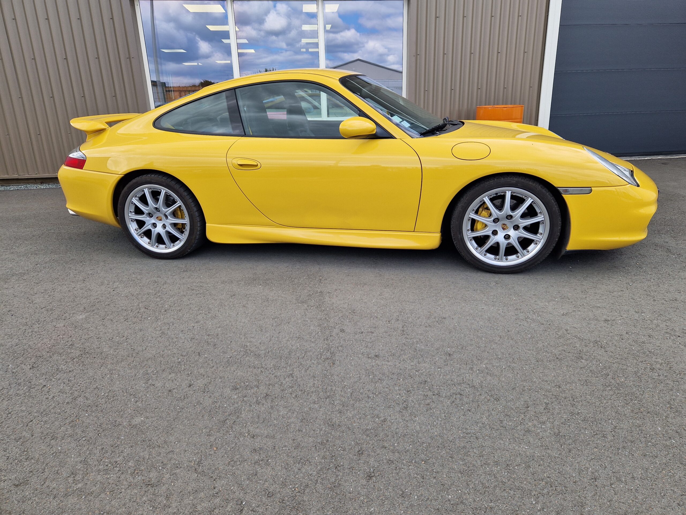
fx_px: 456
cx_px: 343
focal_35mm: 23
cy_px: 258
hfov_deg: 73.9
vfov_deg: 58.9
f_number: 1.8
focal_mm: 5.4
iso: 50
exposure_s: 1/415
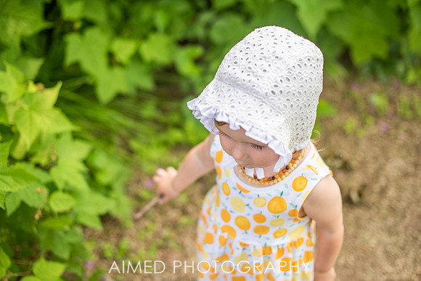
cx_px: 210
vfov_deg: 27.0
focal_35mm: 50
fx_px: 585
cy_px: 140
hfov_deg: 39.6
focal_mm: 50
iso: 200
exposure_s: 1/640
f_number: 2.2
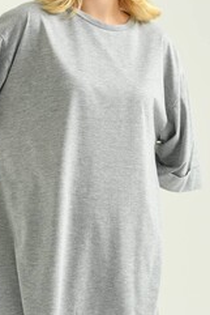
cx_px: 111
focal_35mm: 168
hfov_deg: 8.2
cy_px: 179
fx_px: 1468
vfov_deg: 12.2
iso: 125
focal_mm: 75
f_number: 5.6
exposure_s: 1/160
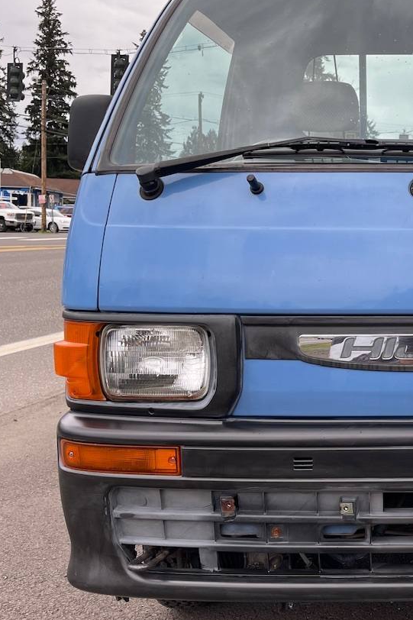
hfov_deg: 30.0
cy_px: 301
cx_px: 430
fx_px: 706
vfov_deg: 47.4
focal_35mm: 41
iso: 32
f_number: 1.6
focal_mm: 5.1
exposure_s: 1/215
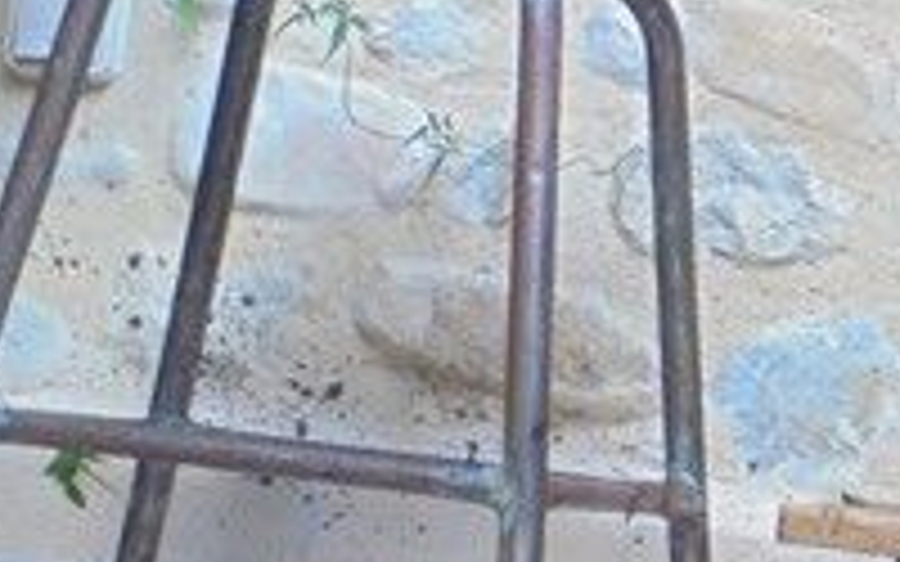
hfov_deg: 10.2
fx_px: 5028
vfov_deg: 6.2
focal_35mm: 205
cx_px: 547
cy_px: -535
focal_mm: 7.8
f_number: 4.5
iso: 100
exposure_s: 1/60
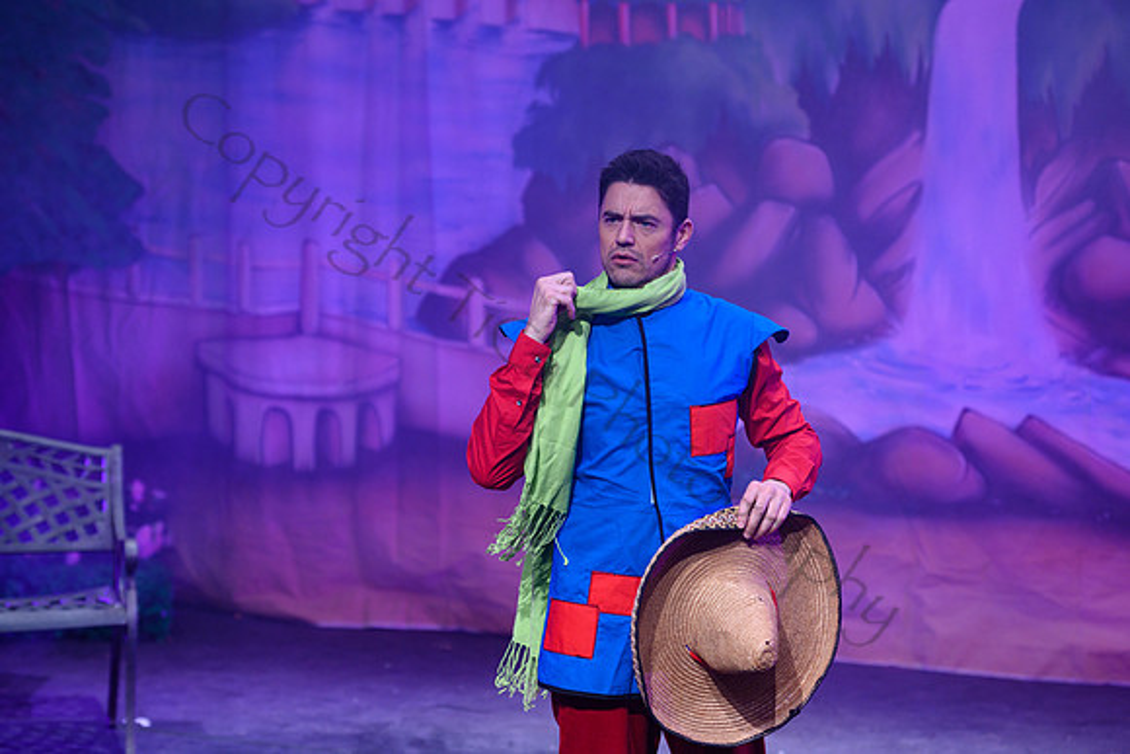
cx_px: 565
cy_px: 377
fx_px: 3767
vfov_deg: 11.4
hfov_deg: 17.1
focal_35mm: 120
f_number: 2.8
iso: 1000
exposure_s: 1/200
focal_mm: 120
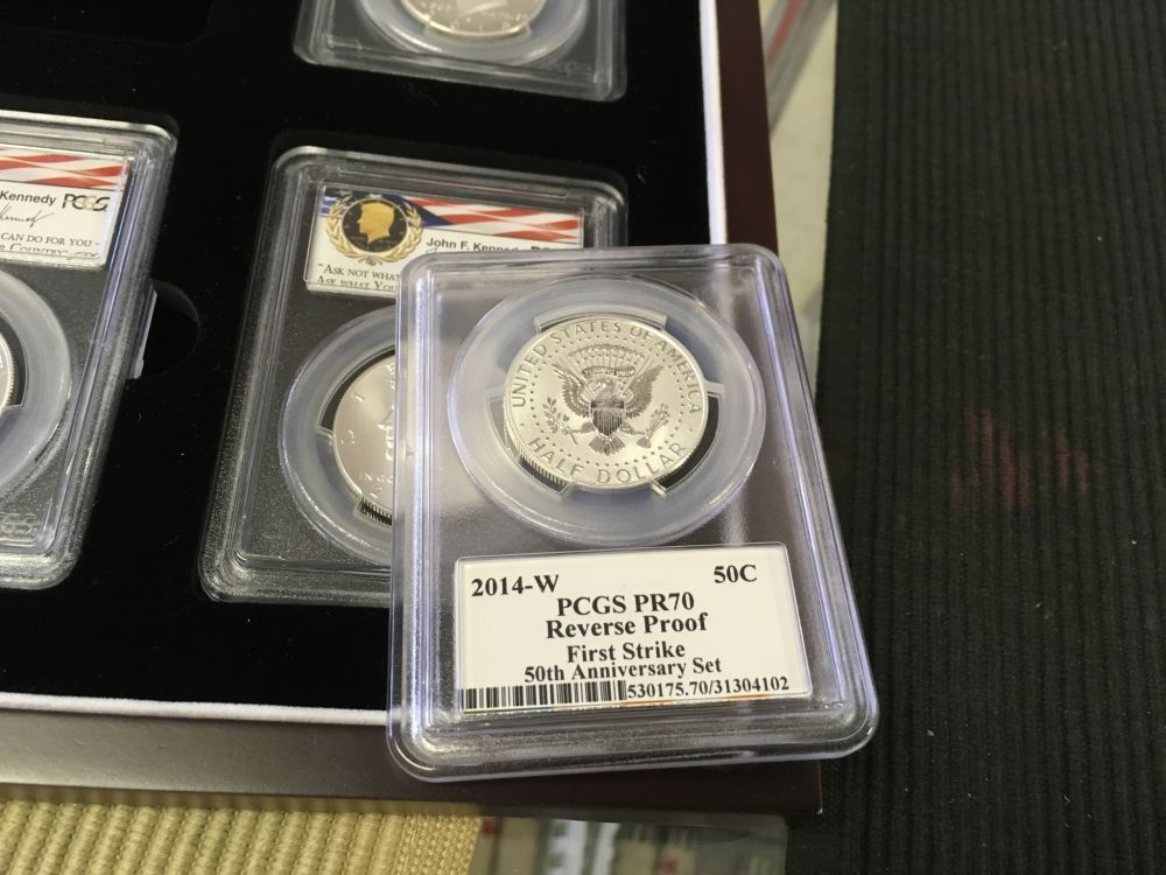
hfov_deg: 61.7
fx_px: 977
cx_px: 583
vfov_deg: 48.2
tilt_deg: -61.0
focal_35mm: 29
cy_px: 438
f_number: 2.2
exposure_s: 1/30
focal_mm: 4.15
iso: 100
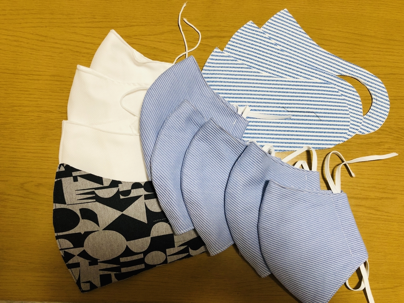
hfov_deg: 63.4
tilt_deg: -80.5
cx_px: 202
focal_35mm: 28
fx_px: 327
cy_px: 152
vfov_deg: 49.7
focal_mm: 3.99
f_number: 1.8
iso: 40
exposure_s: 1/33
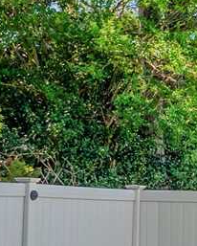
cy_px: 196
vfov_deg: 12.2
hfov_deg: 8.0
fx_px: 1143
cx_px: 660
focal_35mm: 157
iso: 320
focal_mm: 14
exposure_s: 1/200
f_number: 7.1
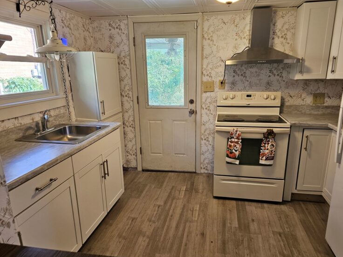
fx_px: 248
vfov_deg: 54.8
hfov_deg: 69.4
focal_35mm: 25
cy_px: 137
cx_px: 179
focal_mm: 6.3
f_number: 1.7
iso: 125
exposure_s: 1/120
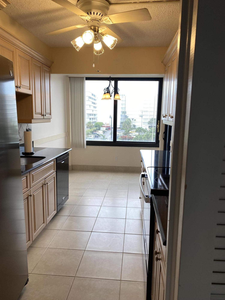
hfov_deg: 53.1
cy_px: 150
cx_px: 112
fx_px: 225
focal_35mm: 26
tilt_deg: -8.3
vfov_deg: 67.3
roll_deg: -1.4
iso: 32
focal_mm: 4.25
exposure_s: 1/120
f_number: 1.8
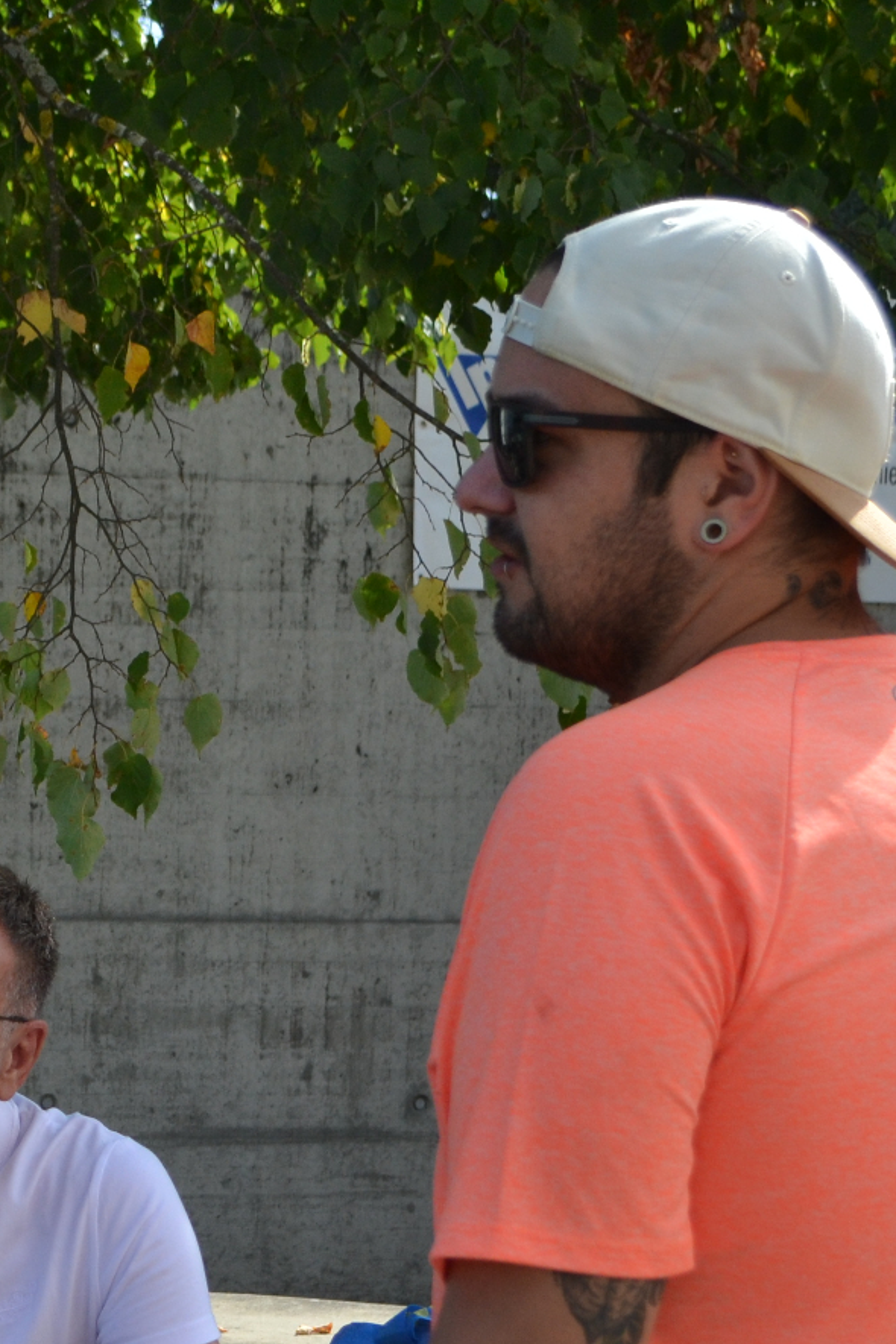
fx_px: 4405
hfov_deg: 11.4
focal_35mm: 118
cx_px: -173
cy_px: 1017
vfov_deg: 17.2
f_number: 5.6
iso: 400
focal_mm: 34
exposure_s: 1/1600
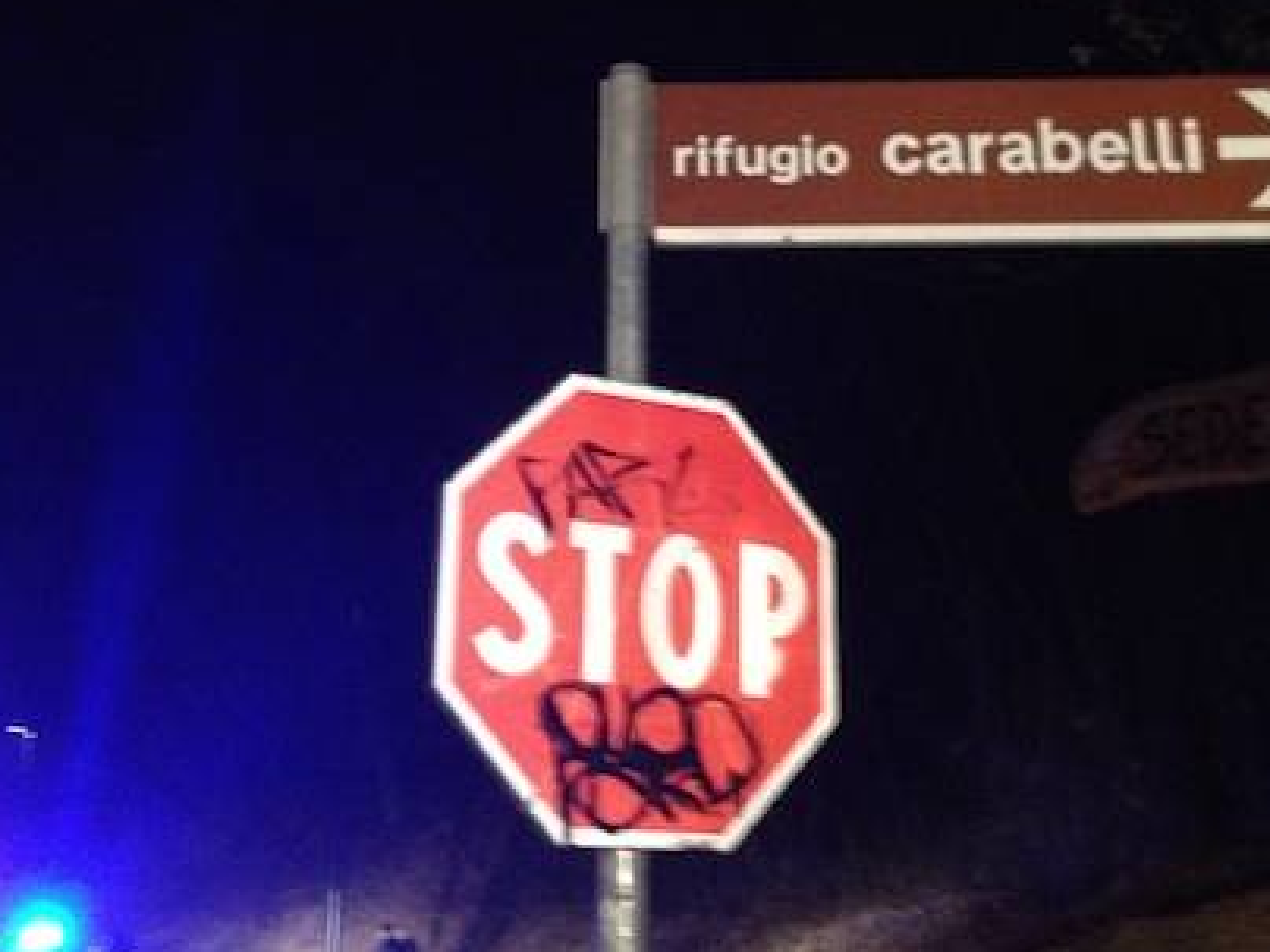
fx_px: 1908
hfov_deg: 36.8
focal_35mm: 52
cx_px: 654
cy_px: 264
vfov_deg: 27.7
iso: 800
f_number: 2.4
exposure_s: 1/15
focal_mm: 4.28
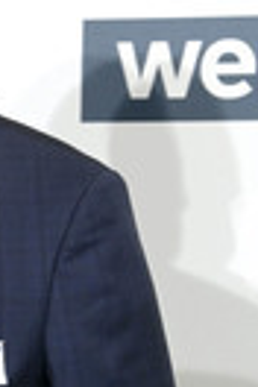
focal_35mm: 304
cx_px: -120
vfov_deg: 6.8
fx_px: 3268
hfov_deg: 4.5
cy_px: 369
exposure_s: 1/320
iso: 5000
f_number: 8
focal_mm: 100
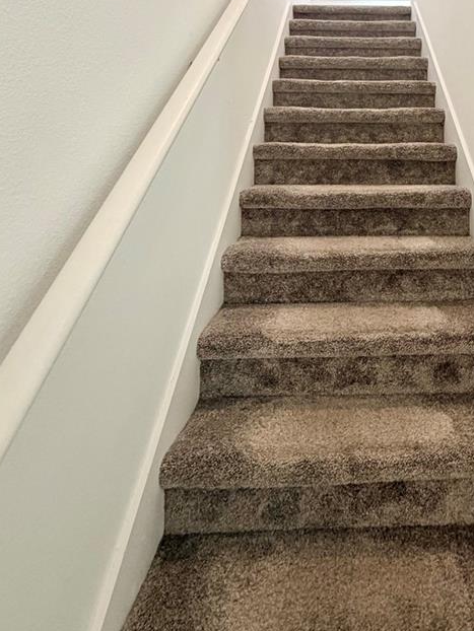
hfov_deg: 48.9
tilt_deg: +3.4
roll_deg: +0.9
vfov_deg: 60.7
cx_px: 367
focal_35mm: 27
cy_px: 138
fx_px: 493
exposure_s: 1/60
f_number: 2.2
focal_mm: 2.22
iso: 250
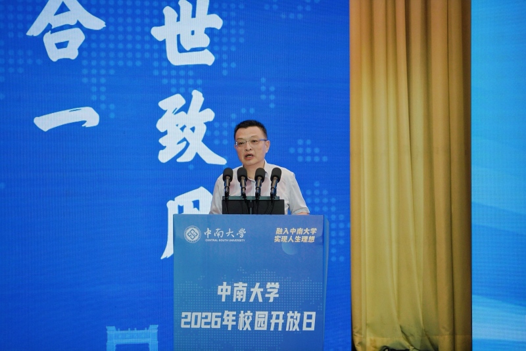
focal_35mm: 200
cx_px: 263
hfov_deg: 10.3
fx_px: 2923
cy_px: 176
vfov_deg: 6.9
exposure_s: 1/200
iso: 1600
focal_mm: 200
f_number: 6.3
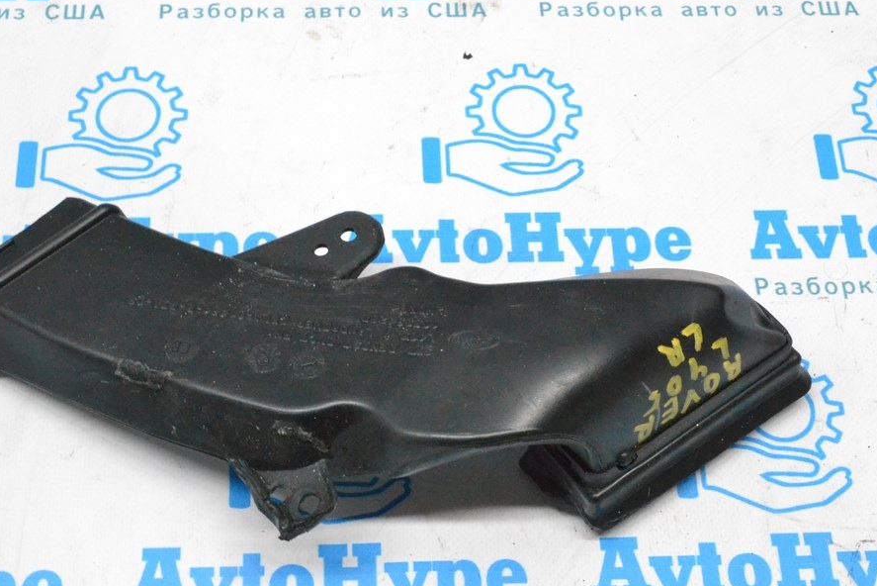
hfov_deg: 33.1
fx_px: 1476
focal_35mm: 61
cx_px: 417
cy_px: 323
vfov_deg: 22.4
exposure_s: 1/160
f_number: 11
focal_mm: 35
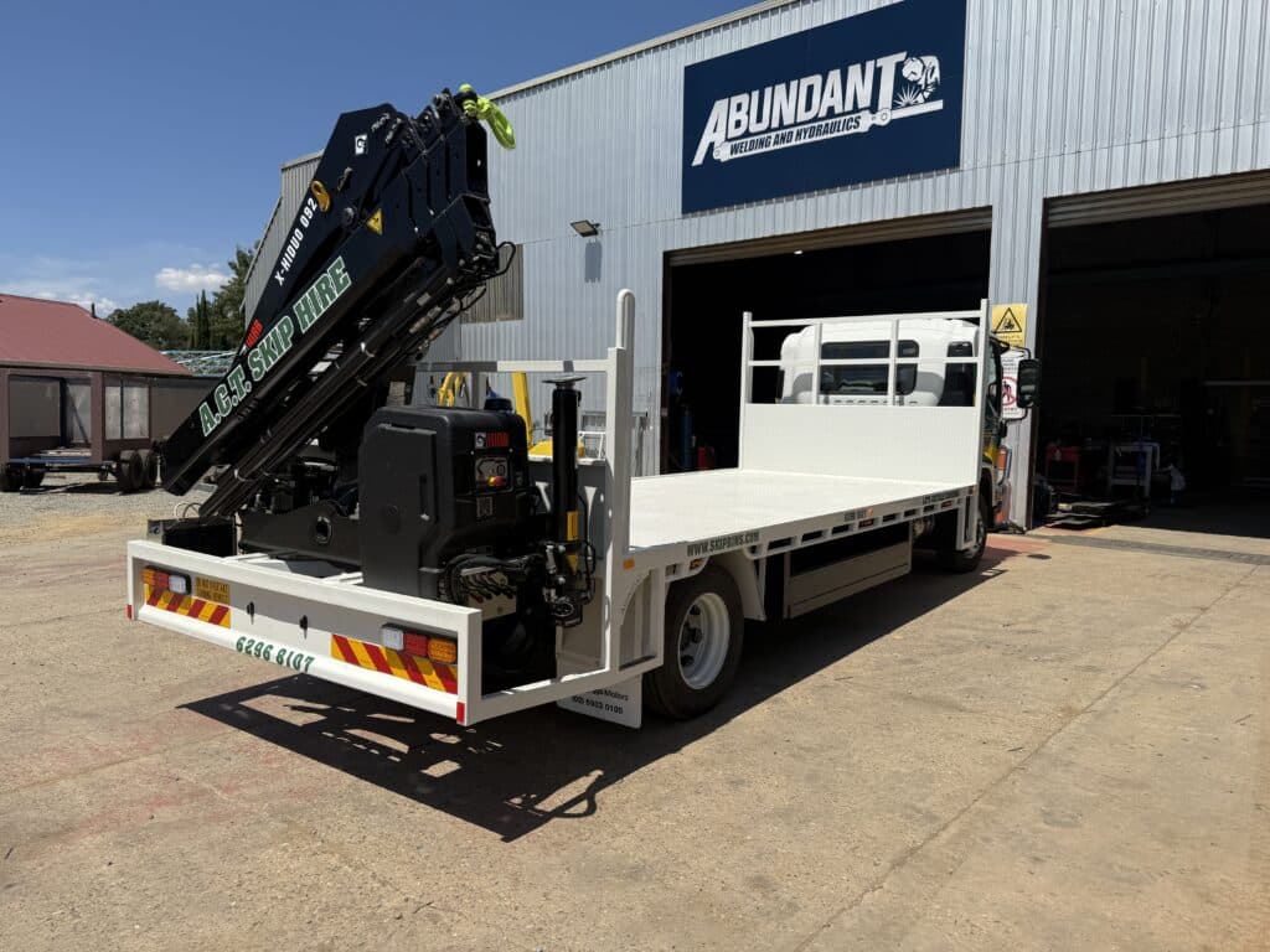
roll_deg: -1.4
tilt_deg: -5.0
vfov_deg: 56.8
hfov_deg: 71.6
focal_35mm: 24
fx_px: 881
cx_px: 635
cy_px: 476
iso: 80
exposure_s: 1/7353
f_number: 1.78
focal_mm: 6.76
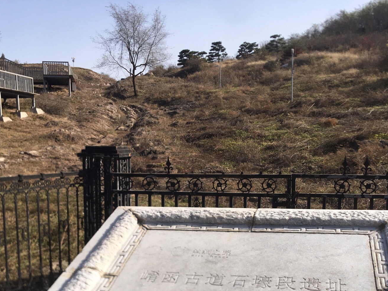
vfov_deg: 32.2
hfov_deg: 42.9
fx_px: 493
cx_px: 196
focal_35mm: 44
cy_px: 220
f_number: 2.2
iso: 25
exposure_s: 1/1479
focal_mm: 4.15
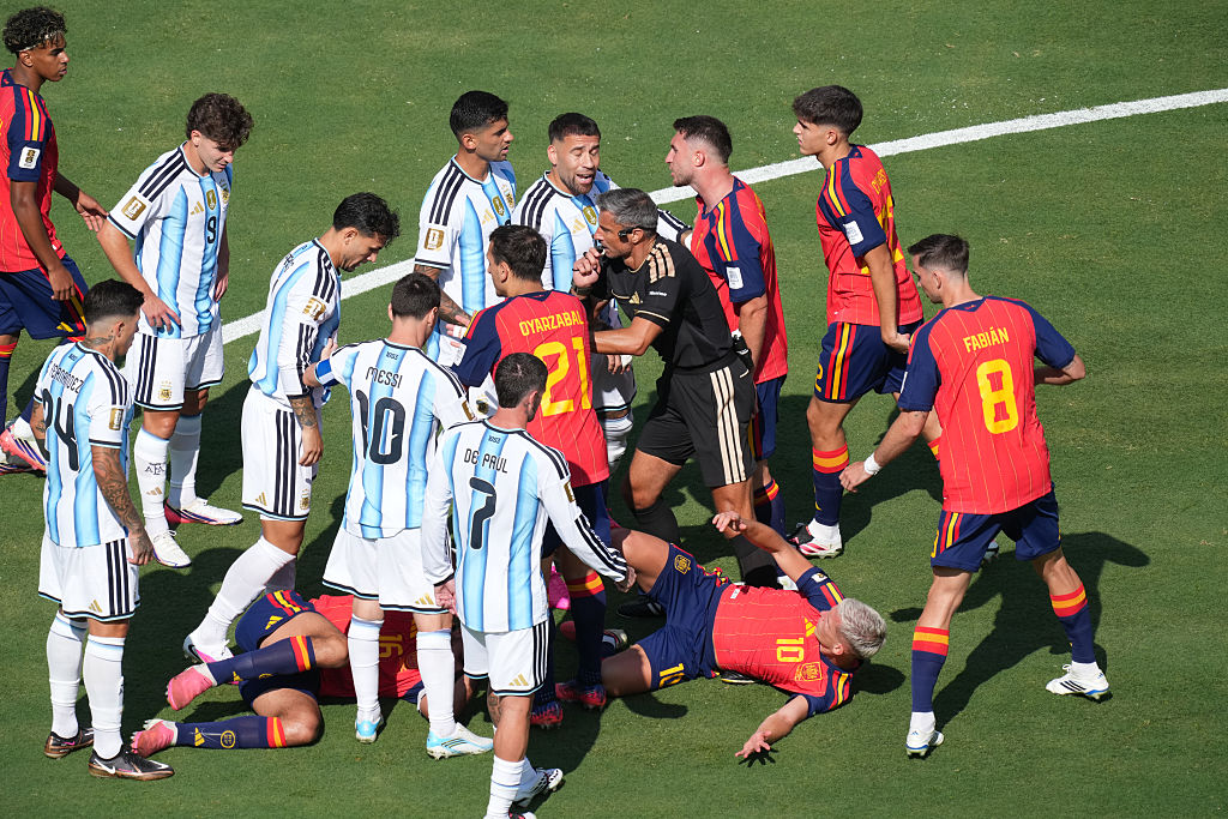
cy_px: 410
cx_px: 614
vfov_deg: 1.7
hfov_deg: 2.6
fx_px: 27291
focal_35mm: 800
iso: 640
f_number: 8
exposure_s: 1/1600
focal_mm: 800
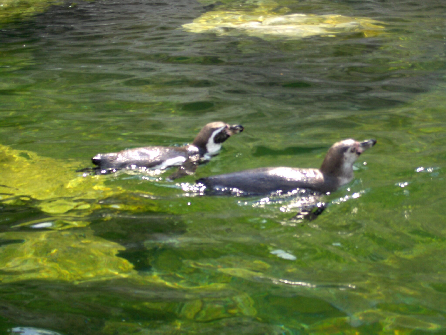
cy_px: 168
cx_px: 223
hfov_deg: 18.7
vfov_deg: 14.1
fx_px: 1354
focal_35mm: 105
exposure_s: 1/322
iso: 190
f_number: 5
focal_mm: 22.5
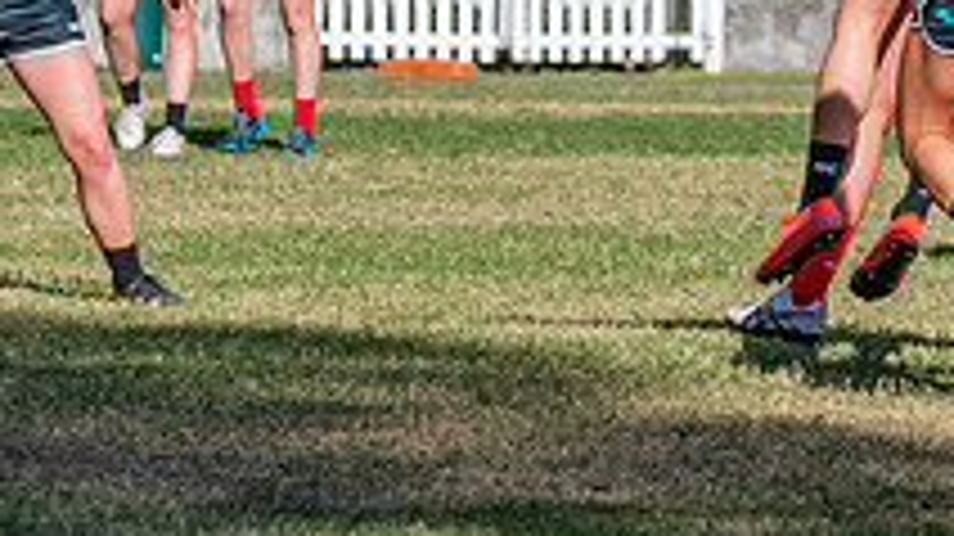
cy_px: -301
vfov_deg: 1.7
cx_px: 596
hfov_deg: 3.0
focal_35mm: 729
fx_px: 18432
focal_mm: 220
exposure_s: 1/1600
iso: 800
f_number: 10
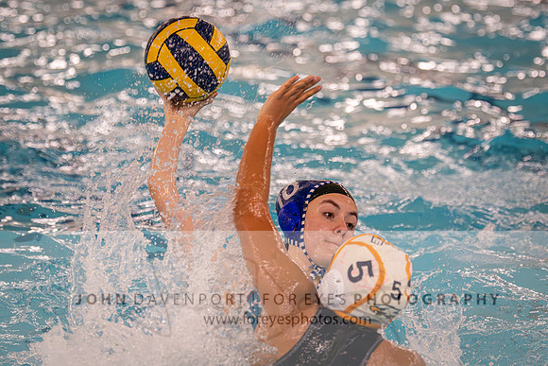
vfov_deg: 7.0
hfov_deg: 10.5
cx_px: 316
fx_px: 2988
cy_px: 142
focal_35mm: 196
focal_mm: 160
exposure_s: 1/1000
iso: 9000
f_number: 4
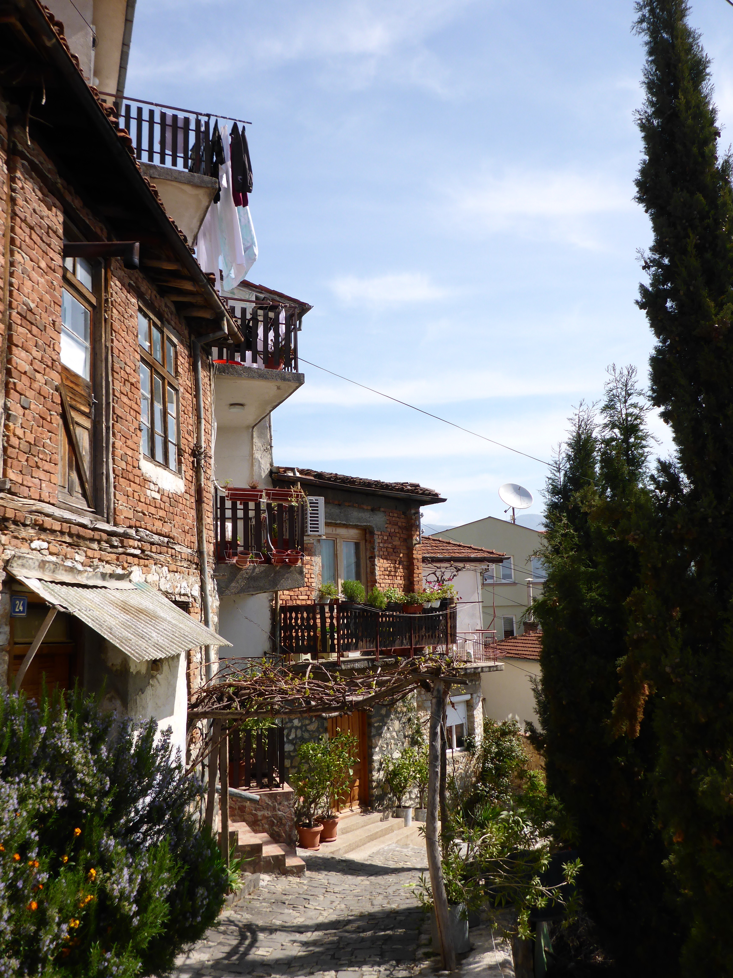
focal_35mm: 28
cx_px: 366
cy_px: 489
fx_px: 791
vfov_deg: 63.4
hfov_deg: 49.7
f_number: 3.3
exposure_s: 1/1000
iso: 100
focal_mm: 4.9
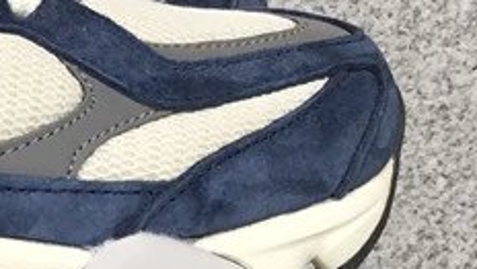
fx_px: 1658
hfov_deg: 15.0
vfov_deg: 9.2
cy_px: 297
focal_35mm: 131
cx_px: -265
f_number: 2.4
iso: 40
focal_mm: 3.3
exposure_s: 1/100
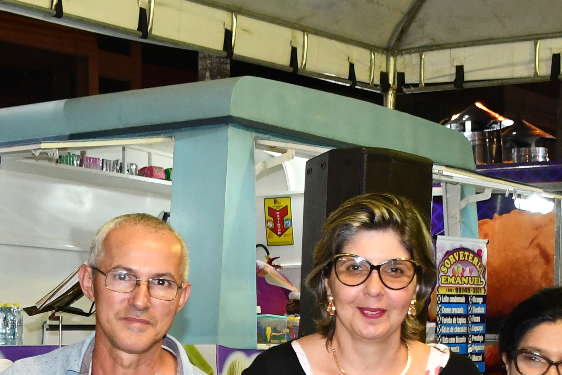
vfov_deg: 14.3
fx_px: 1405
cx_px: 128
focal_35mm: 90
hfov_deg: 22.4
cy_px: 538
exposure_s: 1/60
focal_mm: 18
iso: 1000
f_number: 3.5
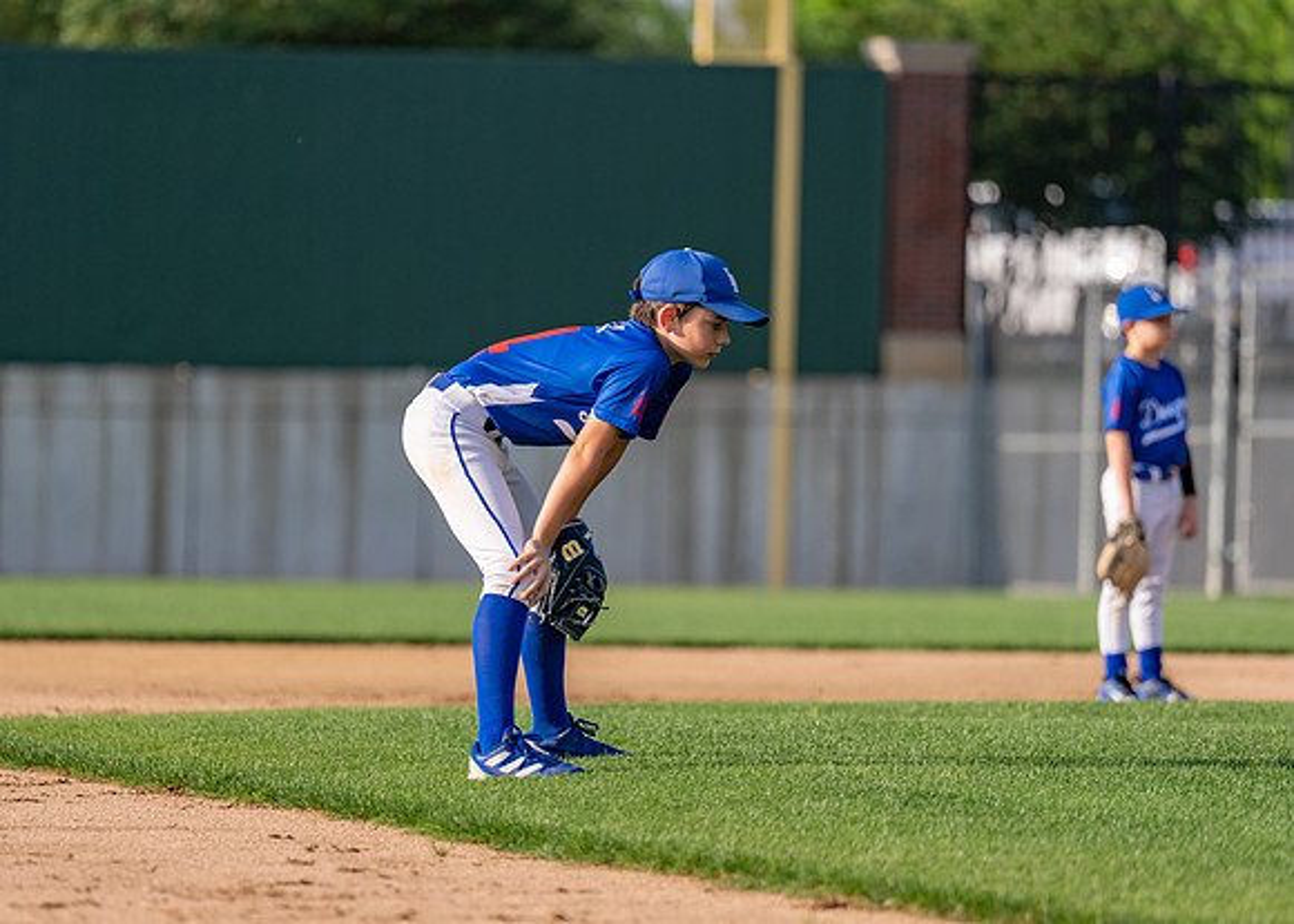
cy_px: 488
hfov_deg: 7.4
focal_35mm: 273
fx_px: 10038
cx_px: 612
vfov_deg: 5.3
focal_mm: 191
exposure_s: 1/4000
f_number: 2.8
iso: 250
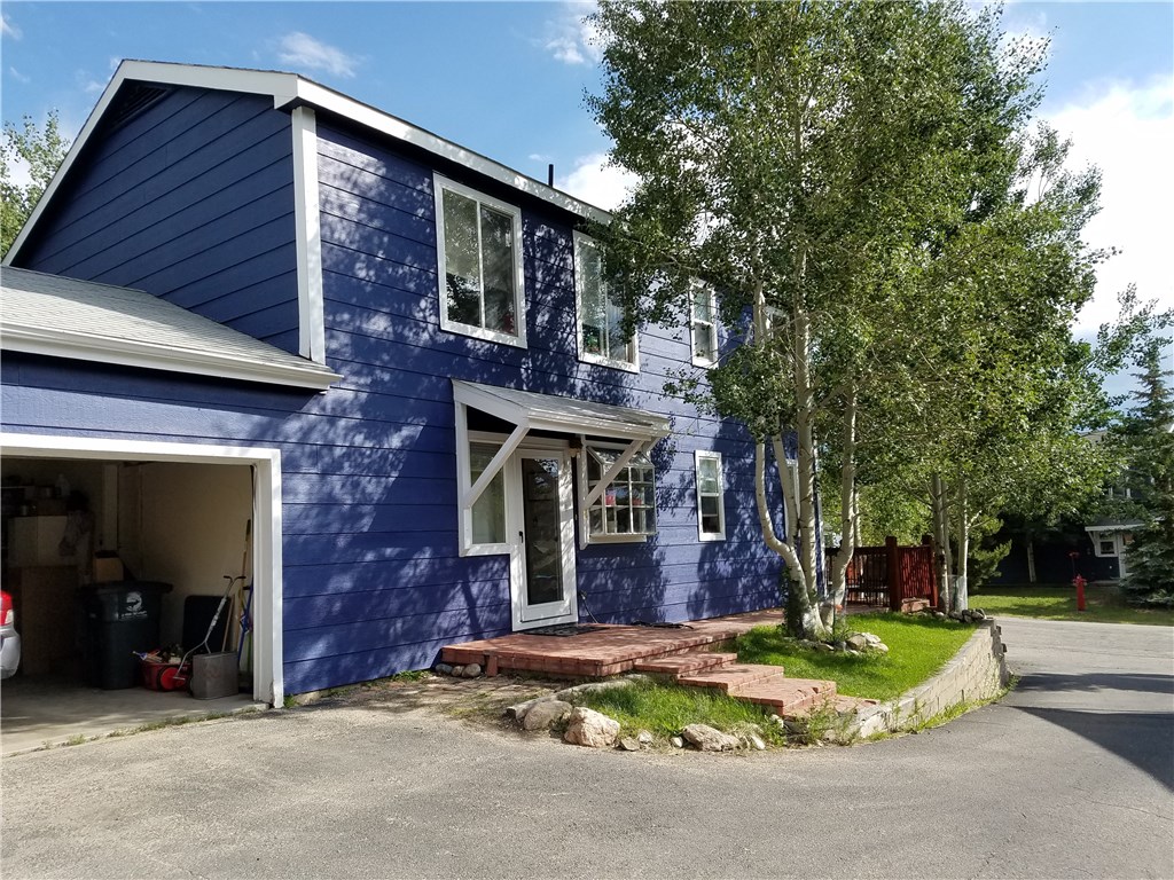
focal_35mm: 26
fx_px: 882
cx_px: 587
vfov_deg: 53.1
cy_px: 440
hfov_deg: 67.3
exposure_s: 1/1952
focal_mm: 4.2
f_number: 1.7
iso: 50
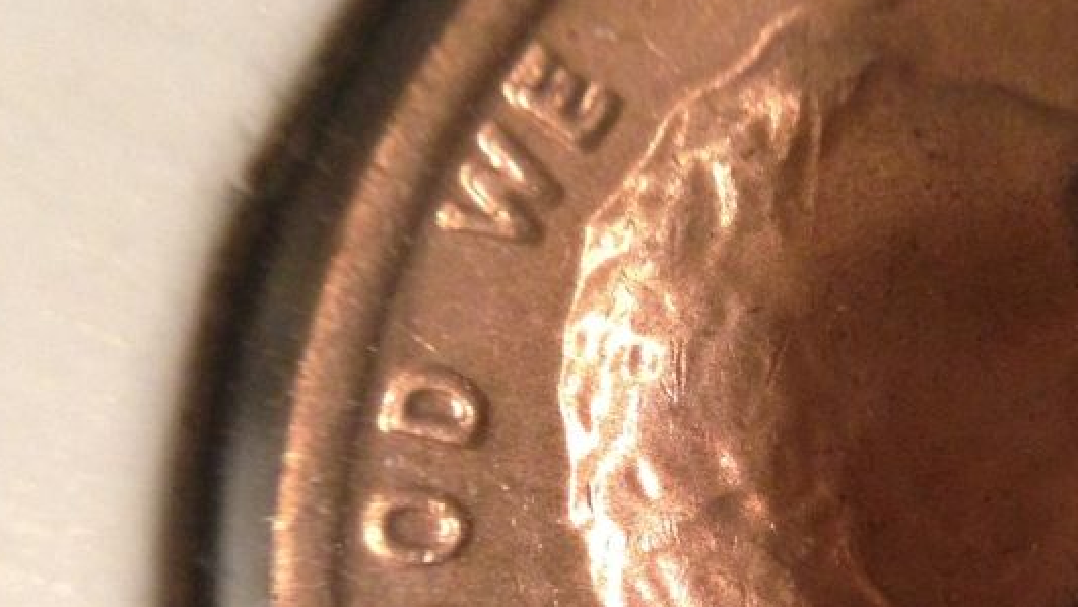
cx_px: 881
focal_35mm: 67
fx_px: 1916
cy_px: 527
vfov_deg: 17.8
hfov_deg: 30.6
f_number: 2.4
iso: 500
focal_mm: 4.13
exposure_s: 1/15
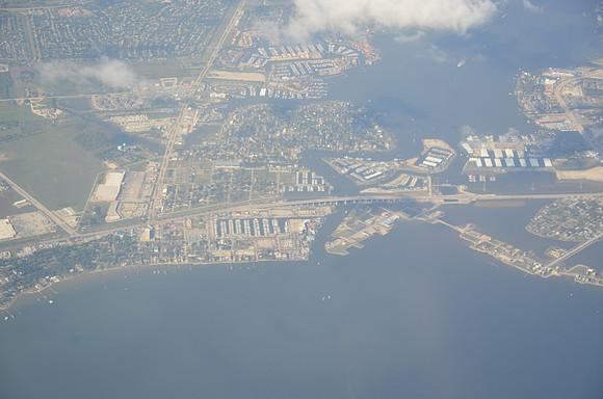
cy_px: 200
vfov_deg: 15.6
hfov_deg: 23.4
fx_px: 1454
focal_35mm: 87
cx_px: 302
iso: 160
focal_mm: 58
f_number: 6.3
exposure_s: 1/640
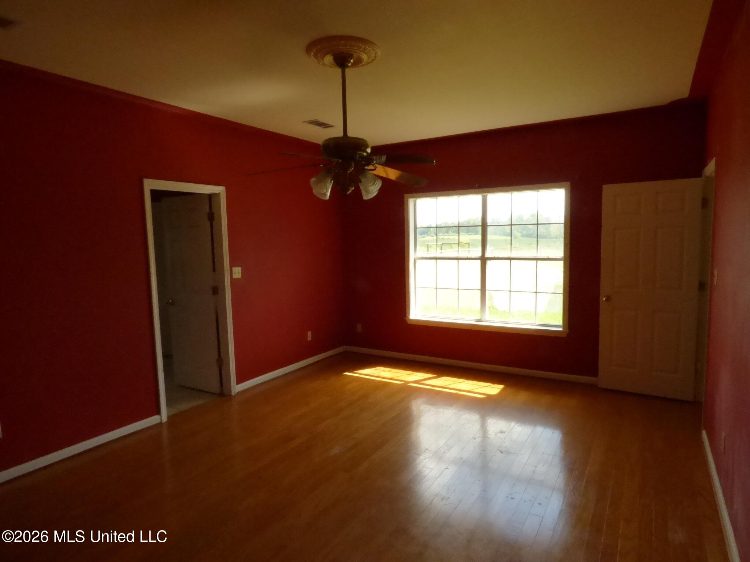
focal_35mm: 20
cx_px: 375
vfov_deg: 66.0
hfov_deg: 81.7
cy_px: 281
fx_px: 433
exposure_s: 1/320
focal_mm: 3.58
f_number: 7.1
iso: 800
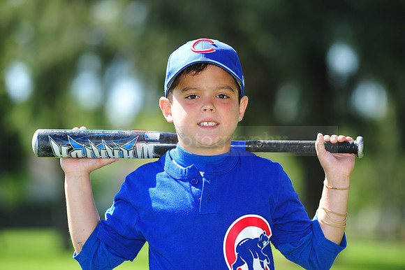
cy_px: 135
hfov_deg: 10.3
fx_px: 2249
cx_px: 202
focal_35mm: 200
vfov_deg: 6.9
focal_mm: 200
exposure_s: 1/500
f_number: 4.5
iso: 200
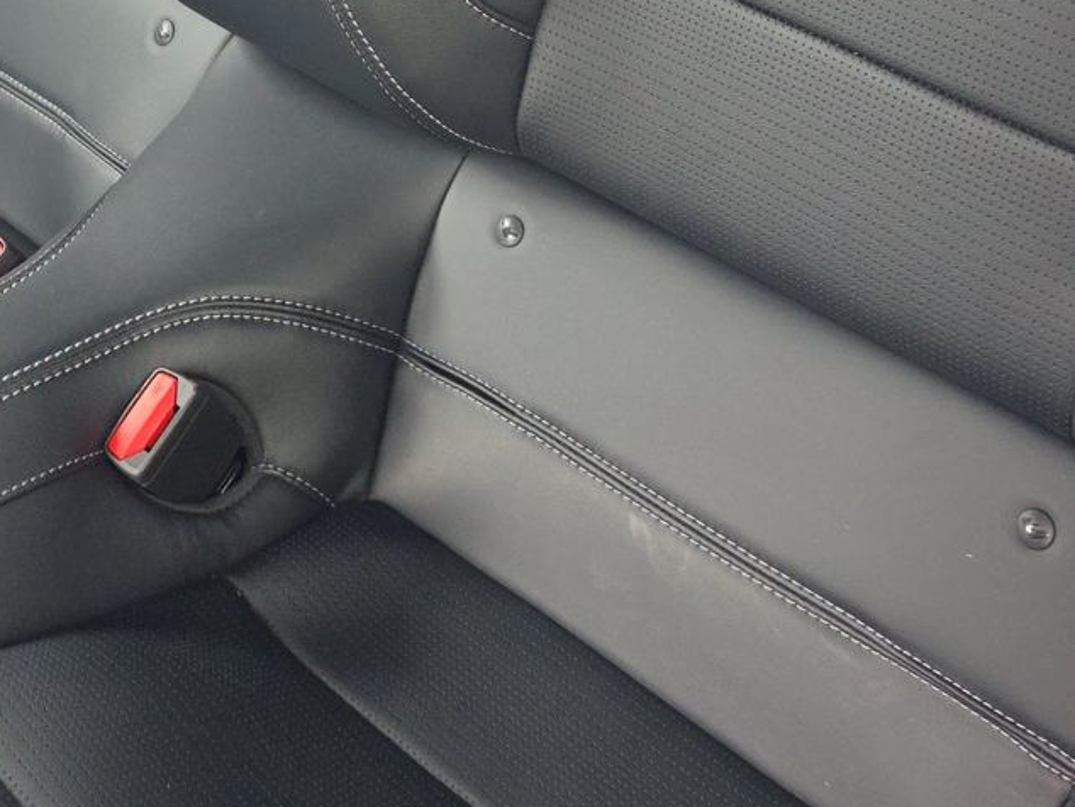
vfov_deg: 23.2
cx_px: 388
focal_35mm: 58
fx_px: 1802
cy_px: -158
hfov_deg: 33.0
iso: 180
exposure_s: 1/30
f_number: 1.4
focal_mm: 6.5
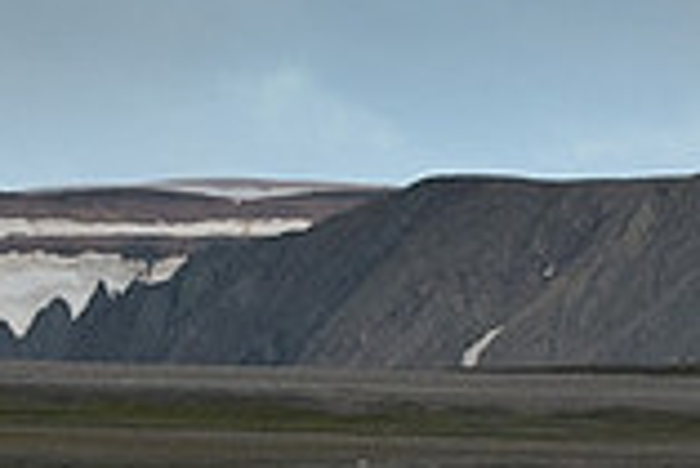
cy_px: 346
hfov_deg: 5.5
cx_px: 535
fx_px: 7279
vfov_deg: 3.7
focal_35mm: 374
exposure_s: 1/2000
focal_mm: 82
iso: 2500
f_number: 5.6
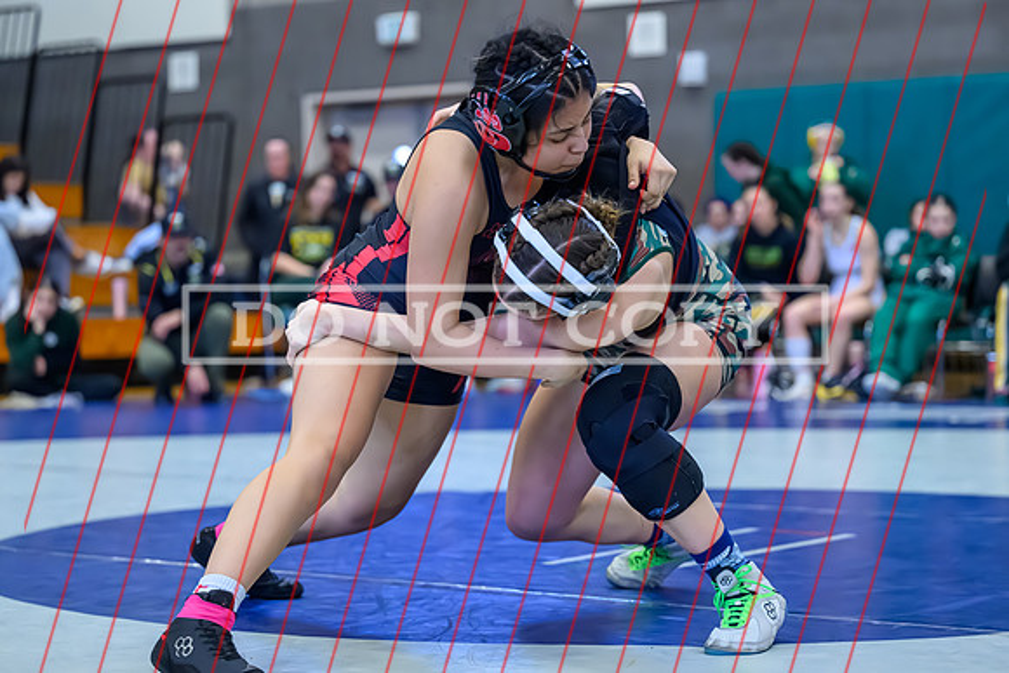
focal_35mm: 89
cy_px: 325
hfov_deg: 22.9
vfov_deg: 15.4
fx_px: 2485
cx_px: 470
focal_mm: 82
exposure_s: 1/640
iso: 8000
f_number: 2.8
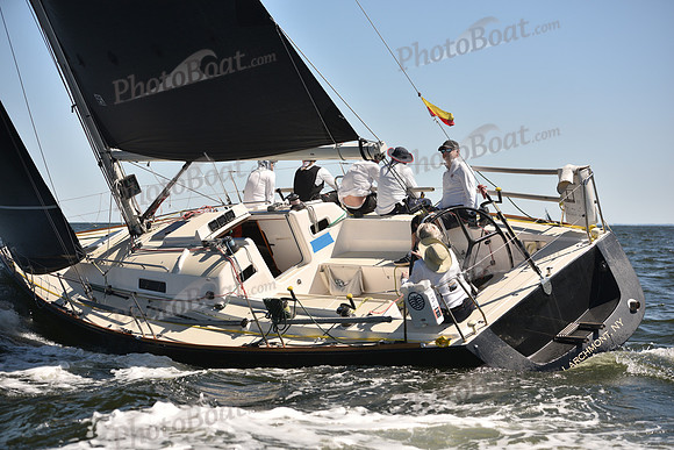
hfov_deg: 28.8
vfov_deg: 19.5
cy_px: 225
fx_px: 1311
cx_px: 337
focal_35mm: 70
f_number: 4
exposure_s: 1/1600
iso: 250
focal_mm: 70
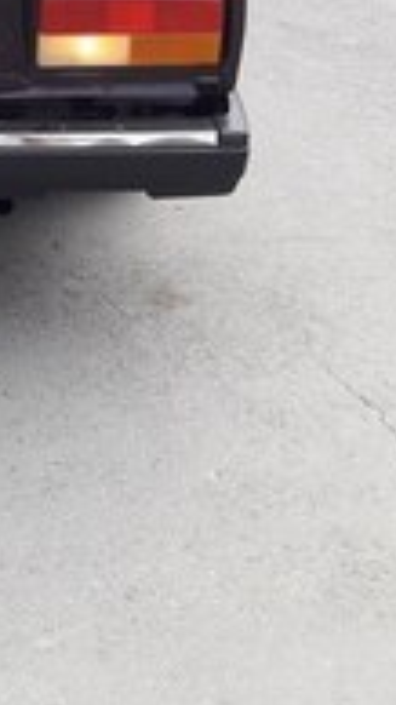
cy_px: -124
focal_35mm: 78
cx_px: -127
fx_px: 1457
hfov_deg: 14.8
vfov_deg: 24.8
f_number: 1.9
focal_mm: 3.7
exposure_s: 1/193
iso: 40
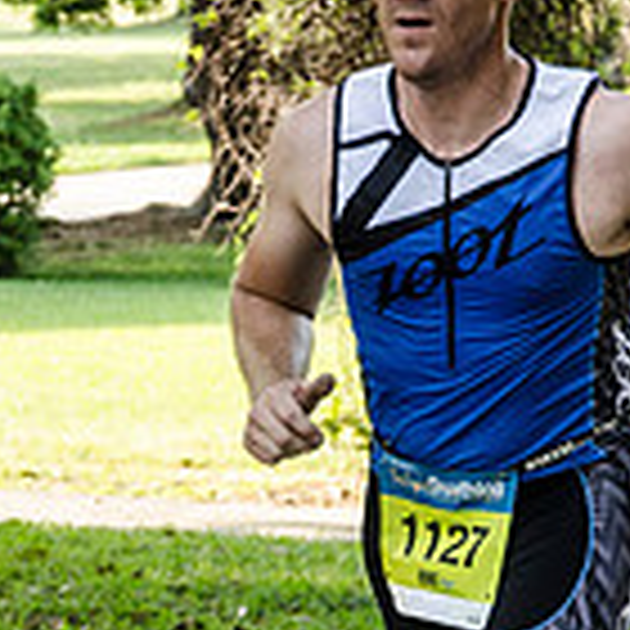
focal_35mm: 348
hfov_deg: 5.0
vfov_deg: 5.0
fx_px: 7166
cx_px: 297
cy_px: 500
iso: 800
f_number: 5.6
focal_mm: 85
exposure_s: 1/640
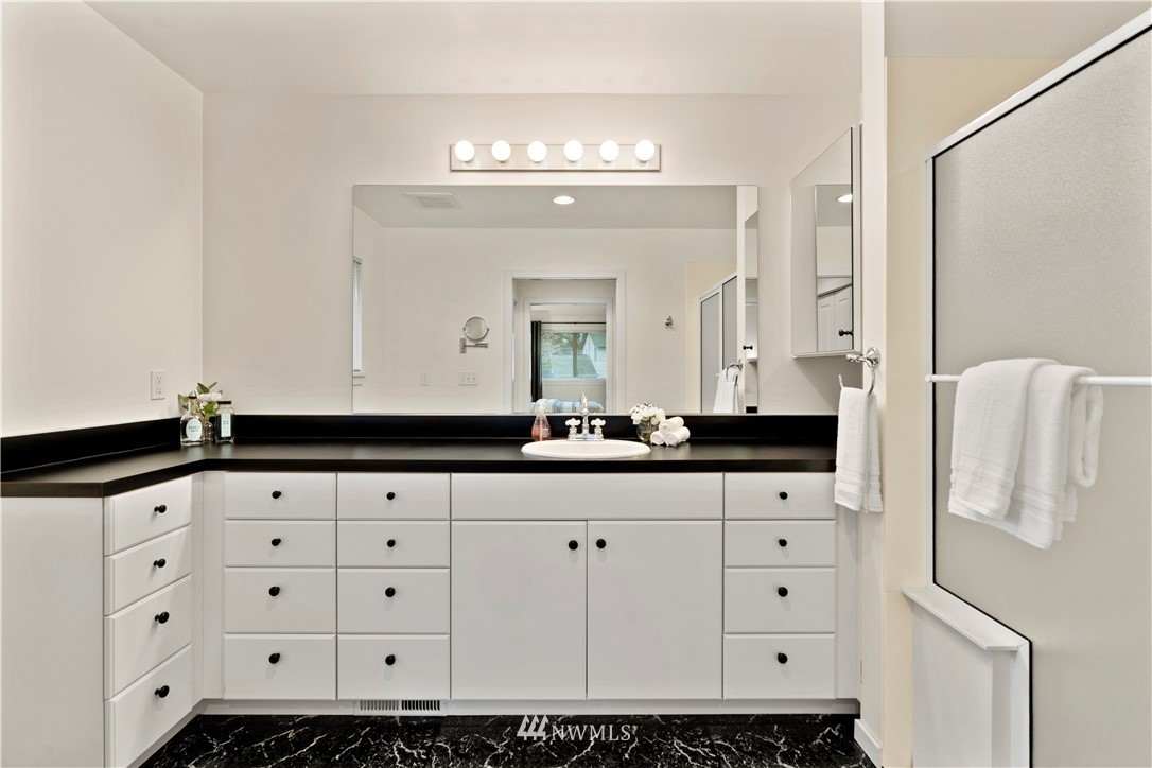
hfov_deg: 96.7
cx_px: 576
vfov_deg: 73.7
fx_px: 512
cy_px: 384
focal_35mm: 16
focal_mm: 16
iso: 200
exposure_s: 1/2.5
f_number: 8
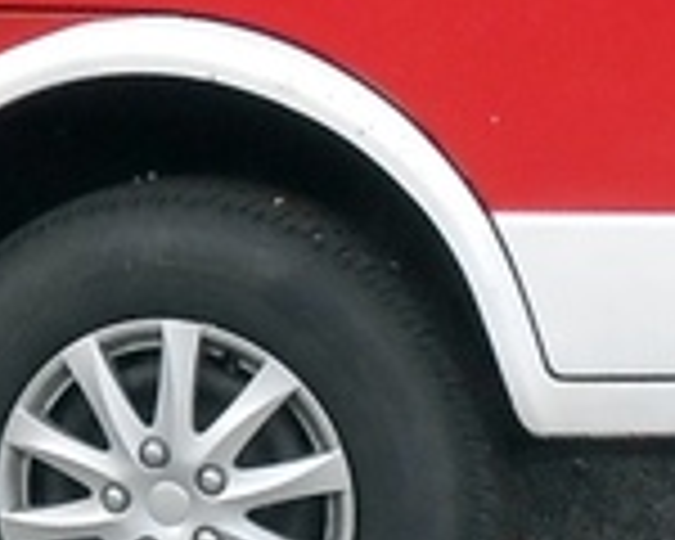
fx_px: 4235
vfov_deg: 7.1
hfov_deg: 8.7
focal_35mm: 212
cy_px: -405
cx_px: -580
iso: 160
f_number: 3.9
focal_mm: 6
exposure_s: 1/30
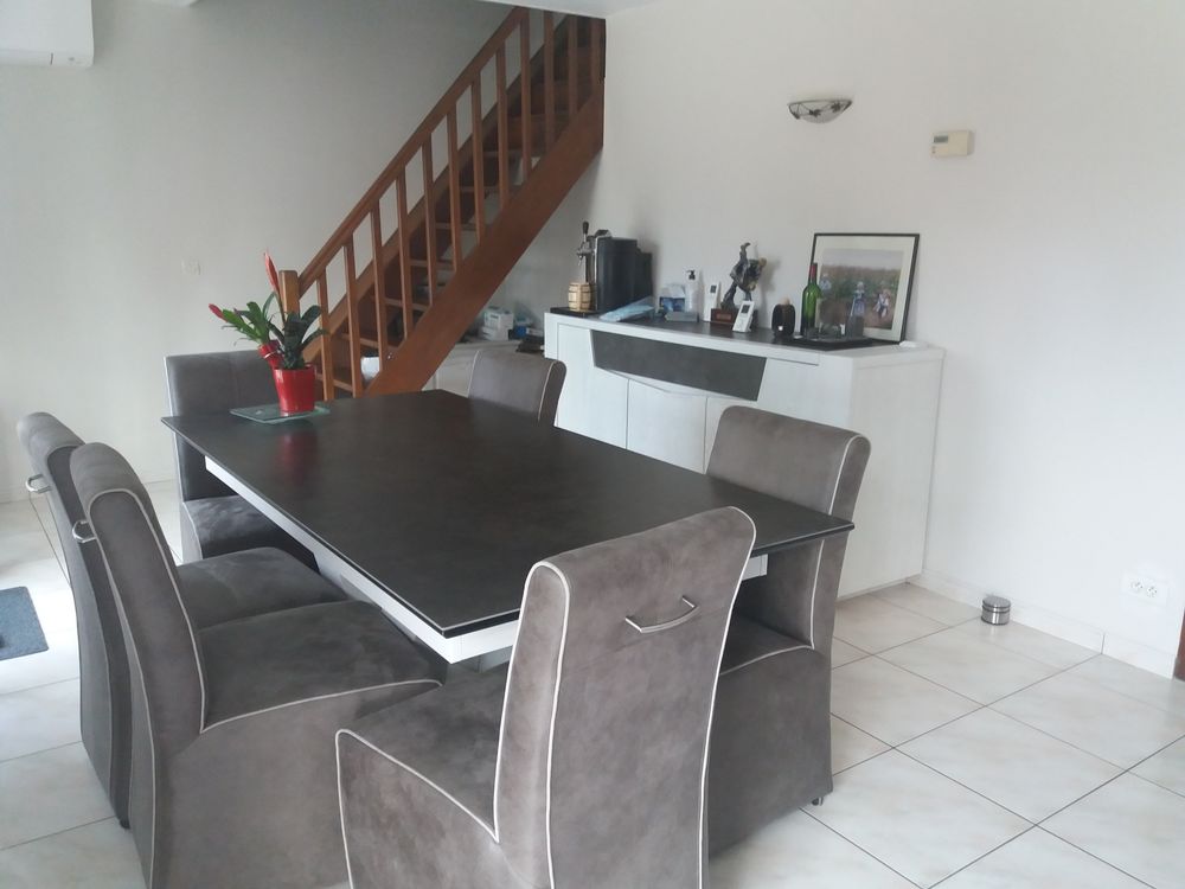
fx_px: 959
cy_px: 444
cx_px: 592
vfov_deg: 49.7
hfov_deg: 63.4
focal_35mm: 28
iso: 160
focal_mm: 3.7
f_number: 1.9
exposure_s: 1/33
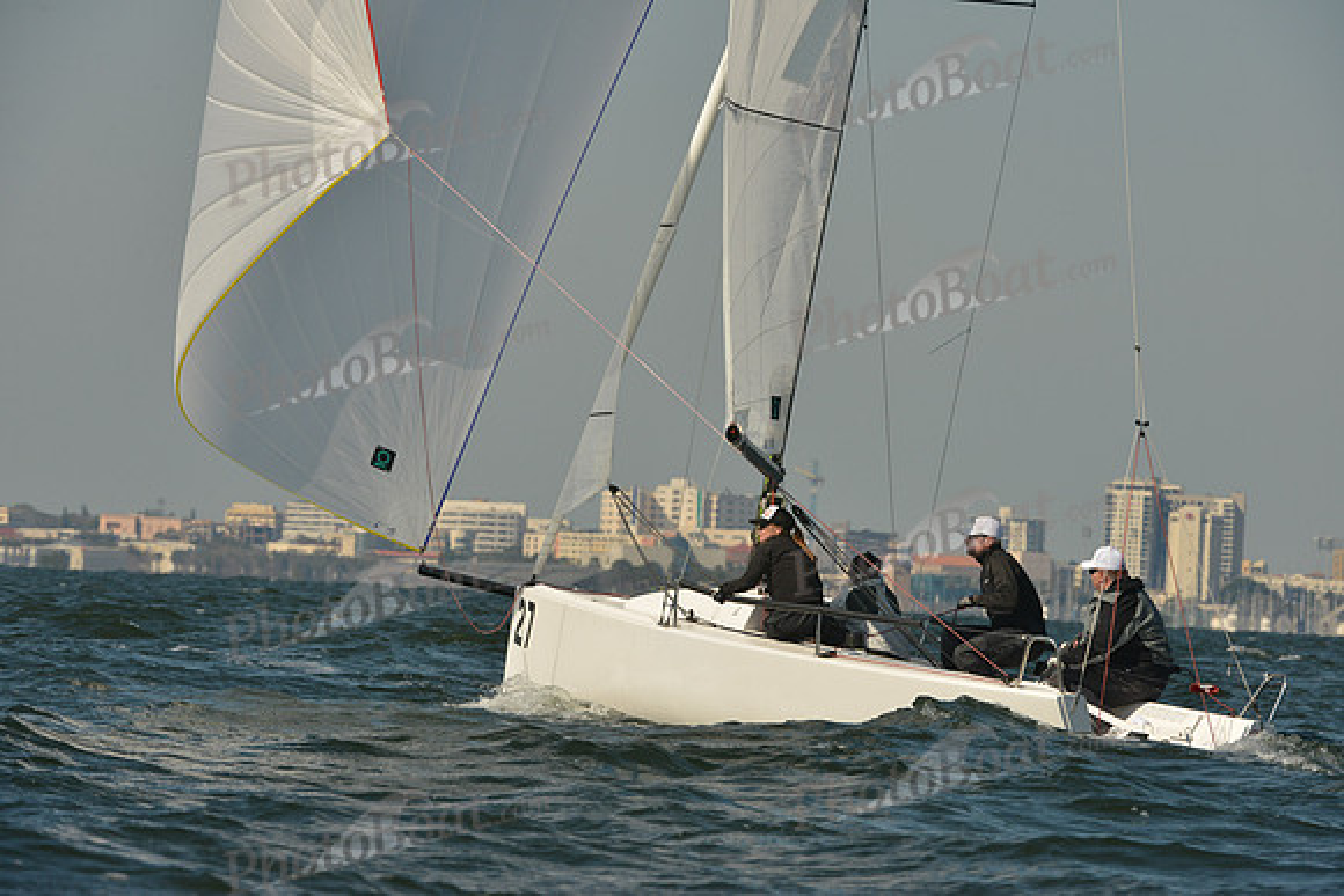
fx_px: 10455
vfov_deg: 4.9
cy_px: 448
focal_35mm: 280
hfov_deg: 7.4
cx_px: 672
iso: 500
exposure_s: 1/1250
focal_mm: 280
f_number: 10
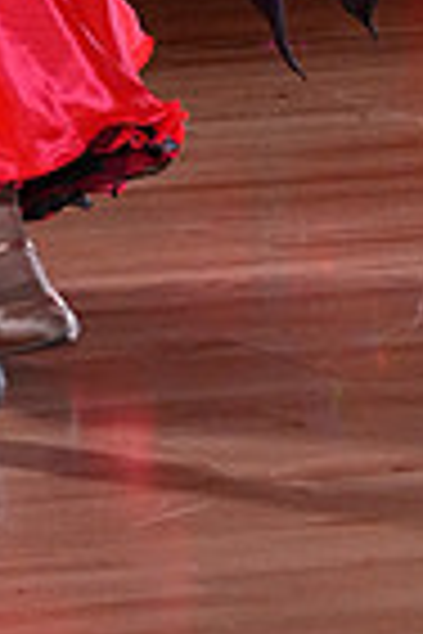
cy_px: -490
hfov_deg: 2.4
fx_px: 10239
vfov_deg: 3.5
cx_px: -227
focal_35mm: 581
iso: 5000
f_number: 5.6
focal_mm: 141
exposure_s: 1/400
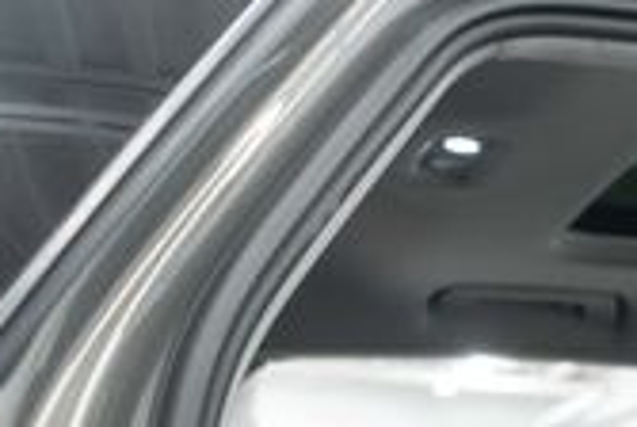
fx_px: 1897
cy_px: 753
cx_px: 1160
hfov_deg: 16.0
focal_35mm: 107
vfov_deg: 11.9
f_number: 3.2
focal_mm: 28
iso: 640
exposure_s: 1/40
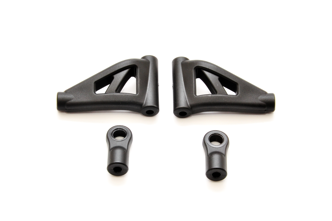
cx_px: 166
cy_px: 110
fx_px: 1603
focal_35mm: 174
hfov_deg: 11.8
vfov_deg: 7.9
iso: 400
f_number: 22
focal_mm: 116
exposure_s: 1/60
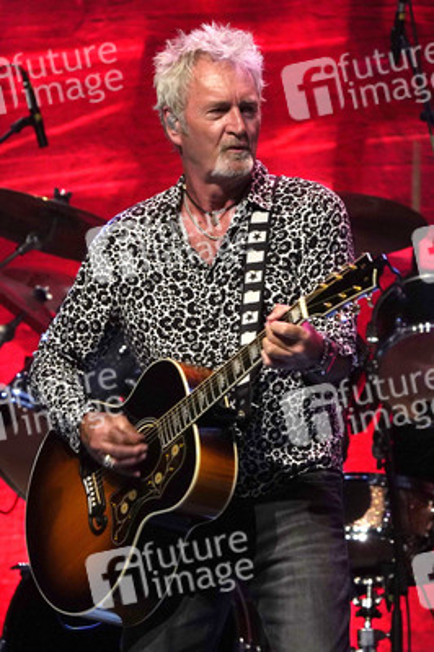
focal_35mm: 312
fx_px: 5651
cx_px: 217
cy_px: 326
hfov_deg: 4.4
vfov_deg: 6.6
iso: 3200
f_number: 6.3
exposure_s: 1/160
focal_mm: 312
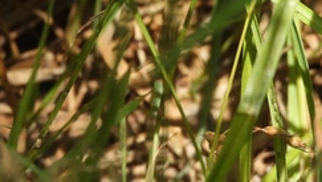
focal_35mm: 1866
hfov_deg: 1.2
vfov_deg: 0.7
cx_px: 45
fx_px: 15941
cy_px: -134
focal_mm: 116
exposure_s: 1/250
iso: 100
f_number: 5.6
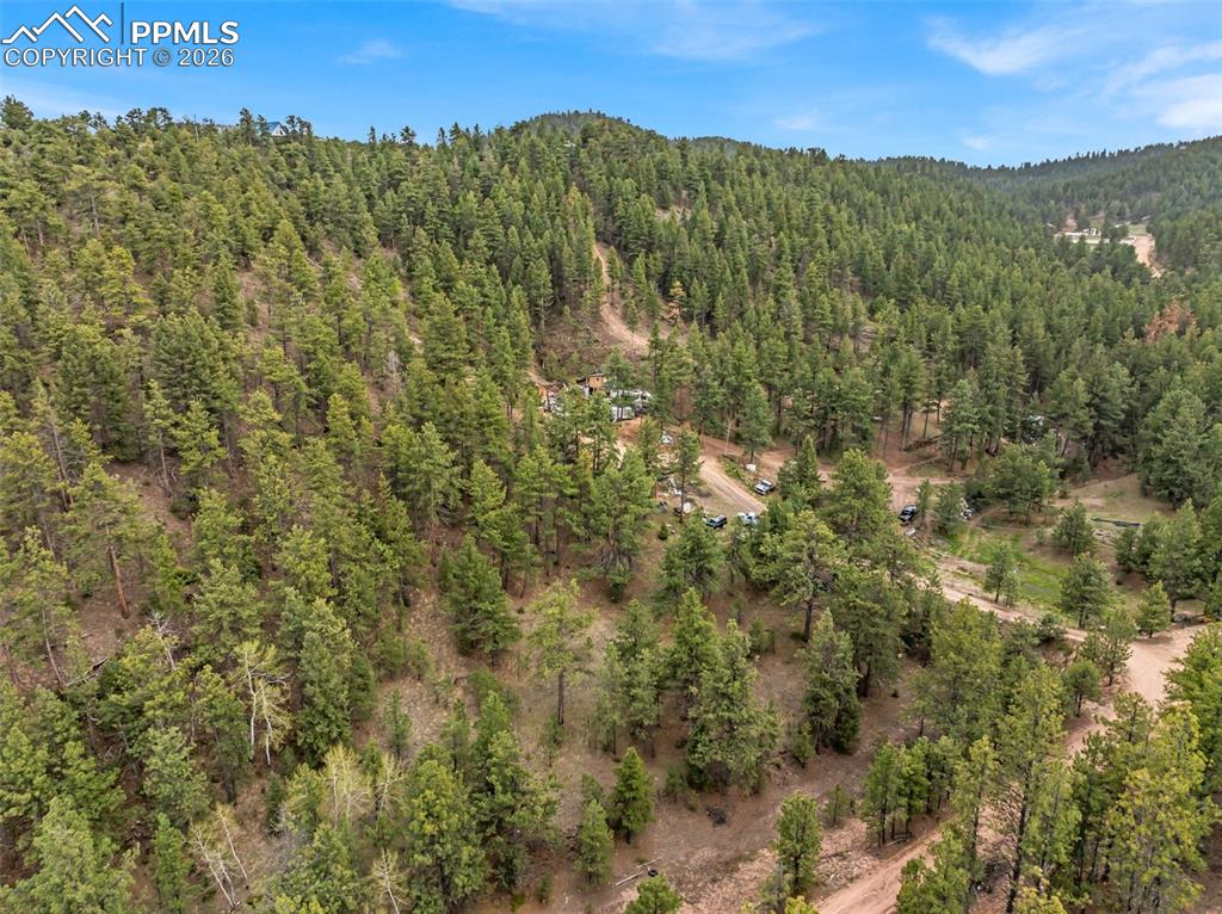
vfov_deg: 56.7
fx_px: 846
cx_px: 611
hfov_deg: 71.6
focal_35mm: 24
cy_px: 457
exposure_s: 1/200
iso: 230
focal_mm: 12.29
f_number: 2.8
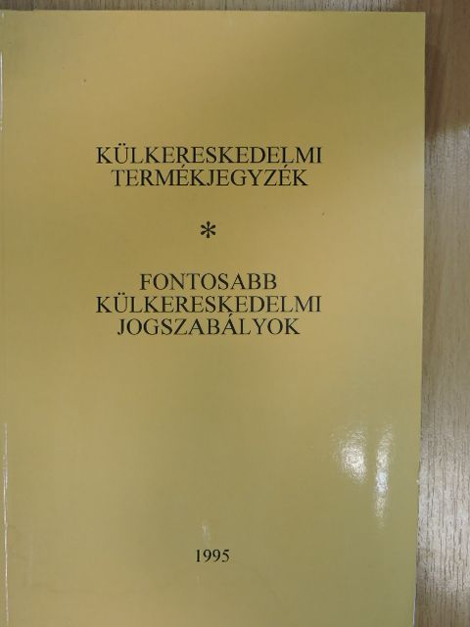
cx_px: 235
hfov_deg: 29.1
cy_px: 314
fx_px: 905
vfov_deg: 38.2
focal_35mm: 50
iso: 220
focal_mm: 9
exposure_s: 1/30
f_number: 4
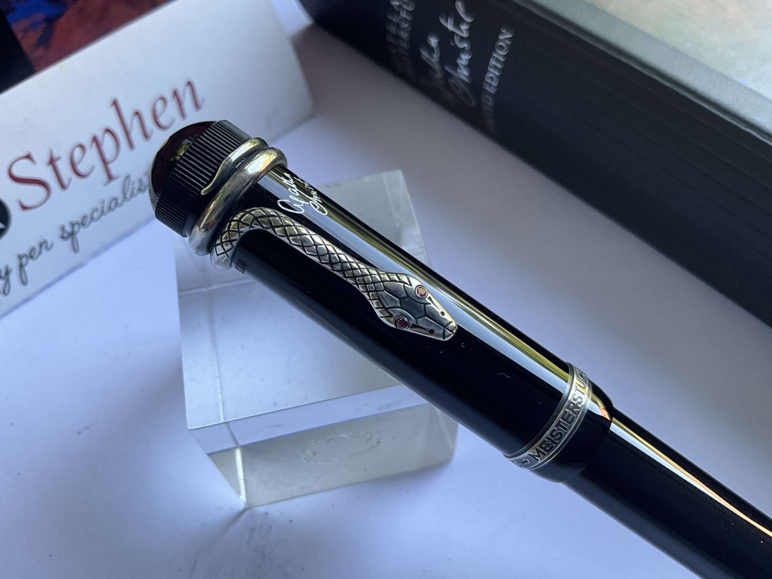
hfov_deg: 60.0
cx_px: 376
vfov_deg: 46.8
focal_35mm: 30
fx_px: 669
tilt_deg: -58.5
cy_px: 290
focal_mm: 3
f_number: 1.8
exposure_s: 1/122
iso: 64
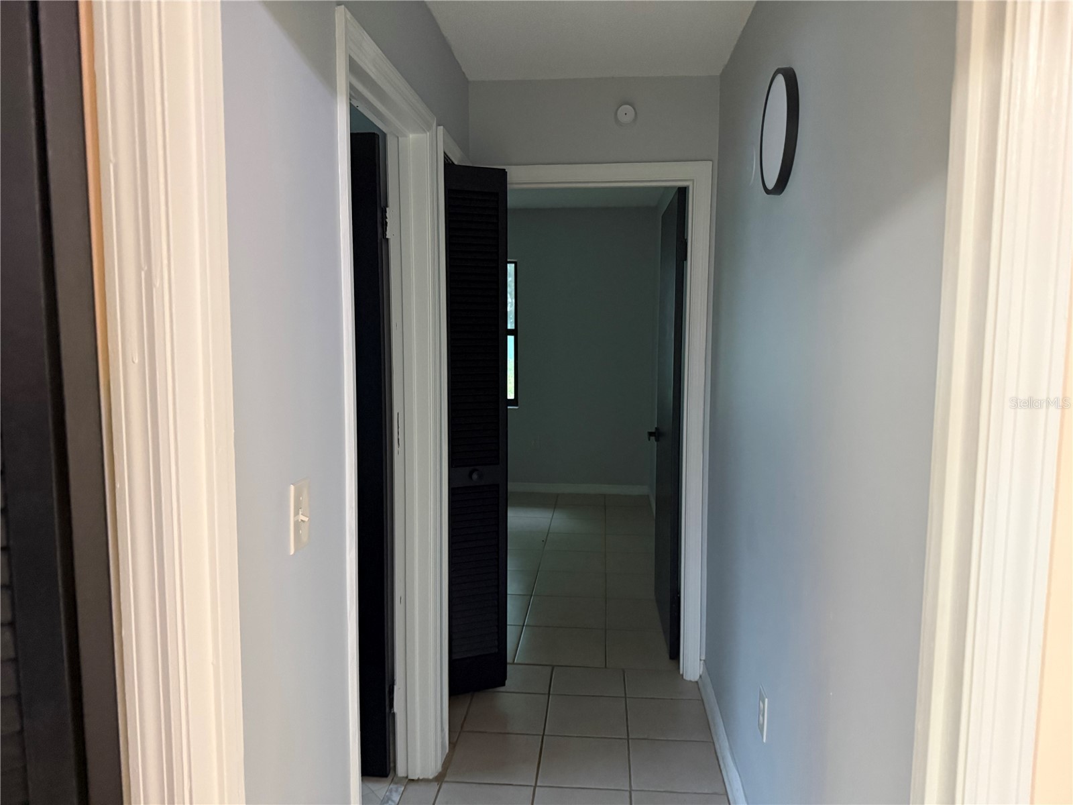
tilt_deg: -3.2
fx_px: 744
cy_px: 402
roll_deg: -0.8
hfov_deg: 71.6
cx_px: 536
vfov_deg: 56.8
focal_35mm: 24
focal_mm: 6.76
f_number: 1.78
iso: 800
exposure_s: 1/60
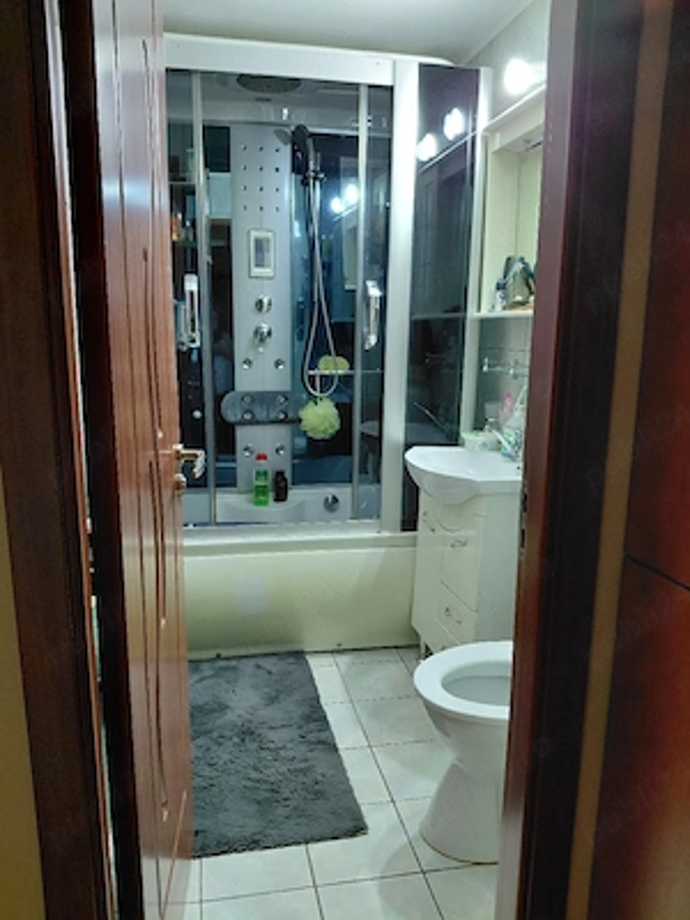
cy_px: 460
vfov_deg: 69.4
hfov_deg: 54.9
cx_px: 345
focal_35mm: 25
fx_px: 664
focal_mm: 4.69
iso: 400
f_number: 1.8
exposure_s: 1/50.3
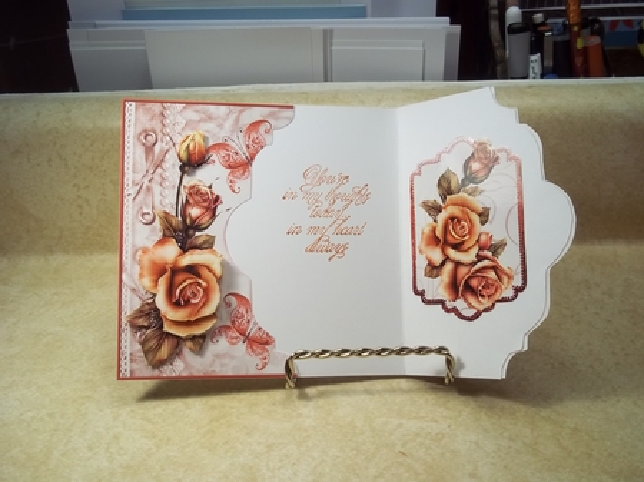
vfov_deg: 39.6
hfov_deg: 51.4
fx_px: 669
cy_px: 241
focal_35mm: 36
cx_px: 322
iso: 80
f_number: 3.1
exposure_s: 1/40
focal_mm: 6.5
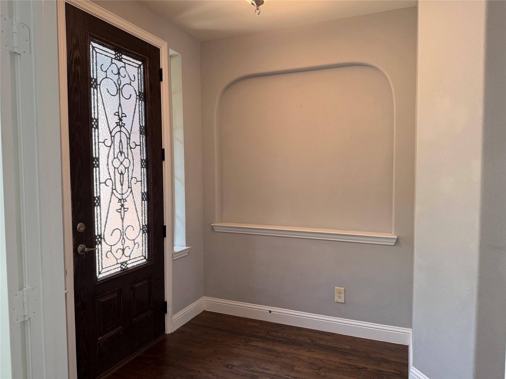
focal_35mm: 24
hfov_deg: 71.6
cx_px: 253
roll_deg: +0.7
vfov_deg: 56.8
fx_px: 351
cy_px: 190
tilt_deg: -3.1
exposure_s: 1/193
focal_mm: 6.76
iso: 200
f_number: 1.78
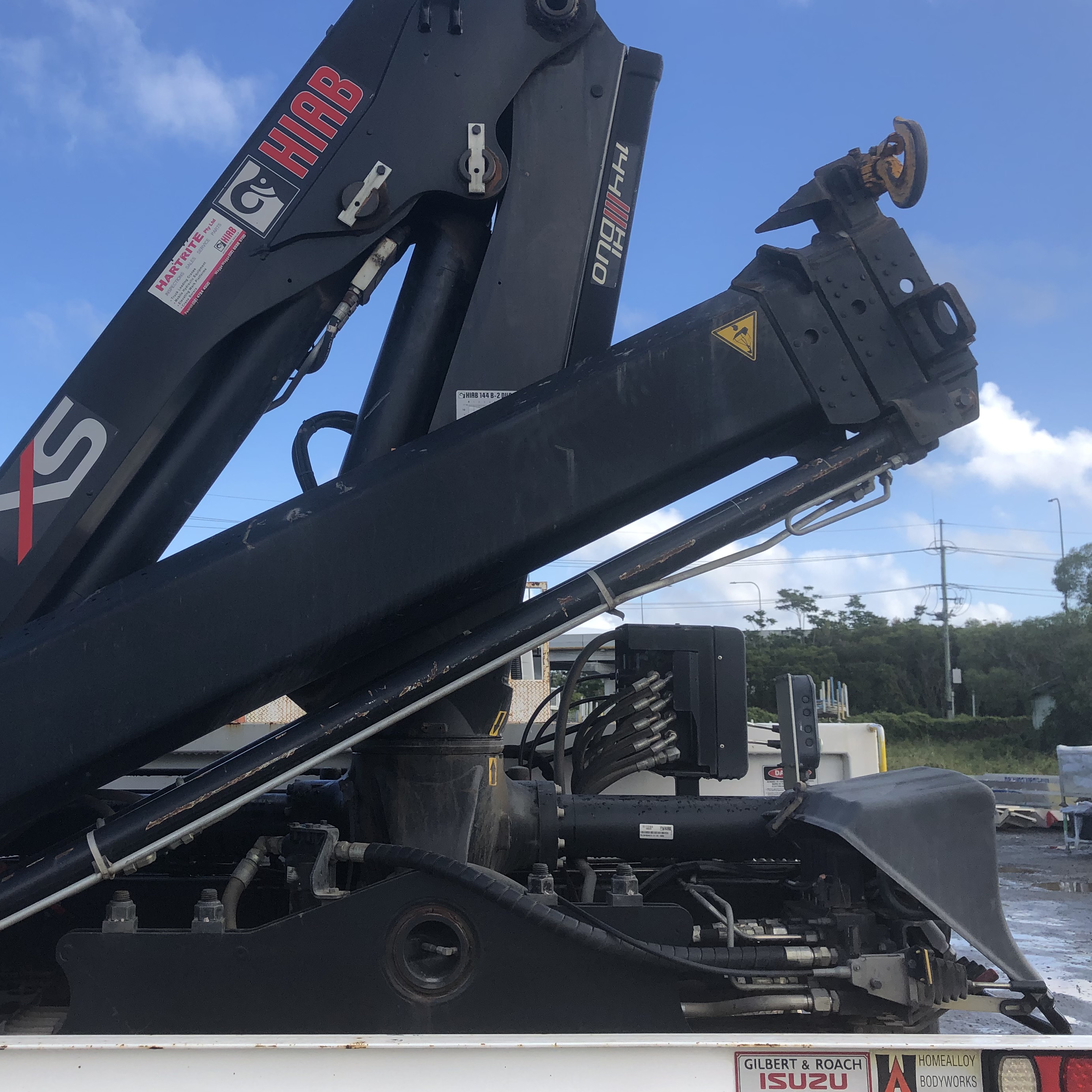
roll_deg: +0.7
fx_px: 1285
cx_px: 410
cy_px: 527
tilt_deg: +9.5
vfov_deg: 46.0
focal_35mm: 36
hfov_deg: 45.7
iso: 20
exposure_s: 1/813
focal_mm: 4
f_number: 1.8
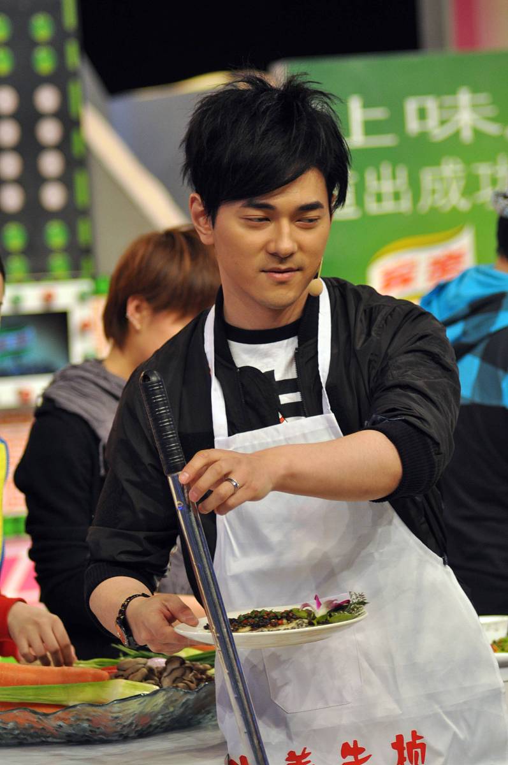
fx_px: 3979
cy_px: 382
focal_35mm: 188
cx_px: 254
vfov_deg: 11.0
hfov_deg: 7.3
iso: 640
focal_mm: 125
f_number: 4.5
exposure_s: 1/160
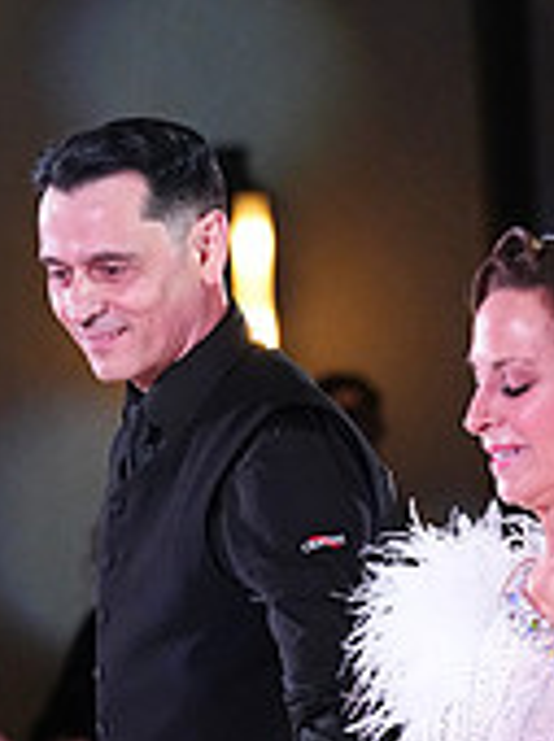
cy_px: 911
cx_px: 447
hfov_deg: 2.3
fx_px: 14076
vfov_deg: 3.0
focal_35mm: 658
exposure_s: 1/320
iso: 8000
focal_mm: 200
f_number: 5.6
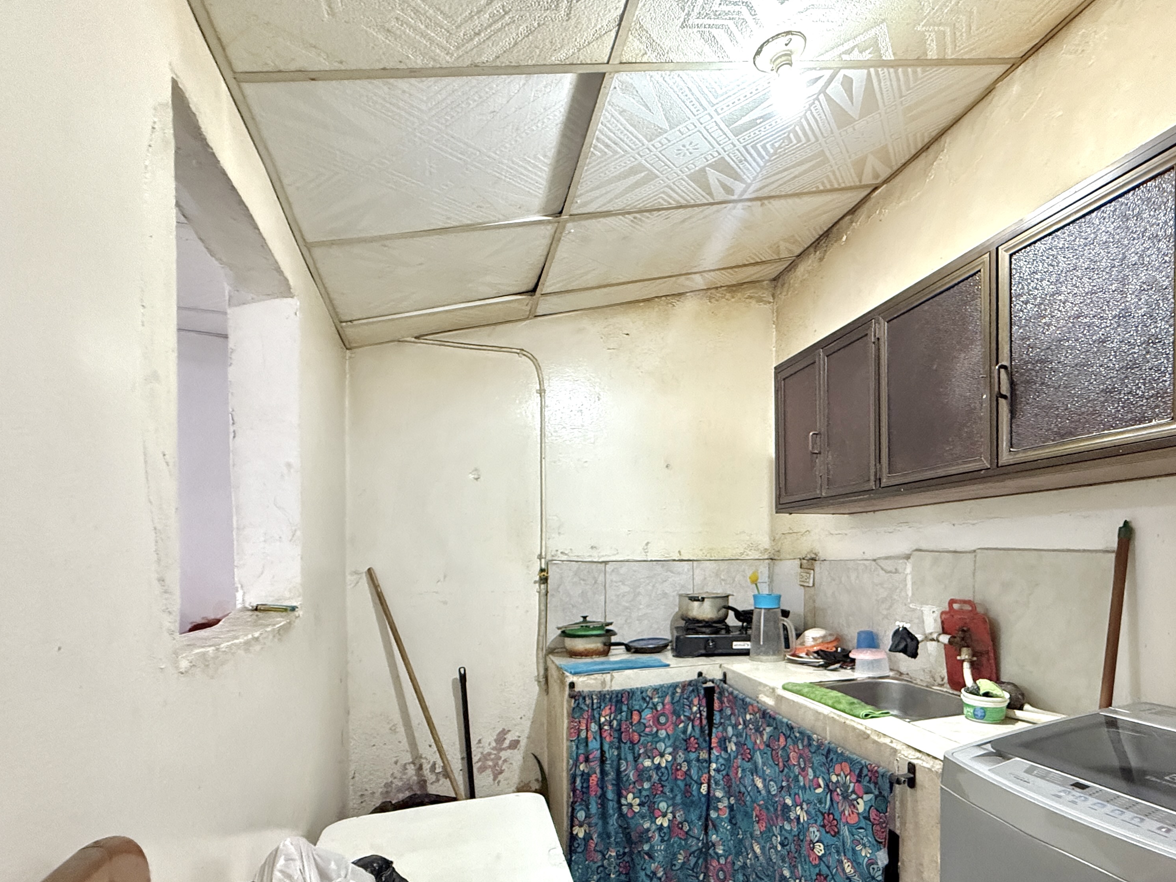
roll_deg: -0.3
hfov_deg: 83.1
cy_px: 572
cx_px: 733
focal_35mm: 19
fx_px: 645
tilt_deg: -0.9
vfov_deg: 67.2
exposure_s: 1/60
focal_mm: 2.22
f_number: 2.2
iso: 1000
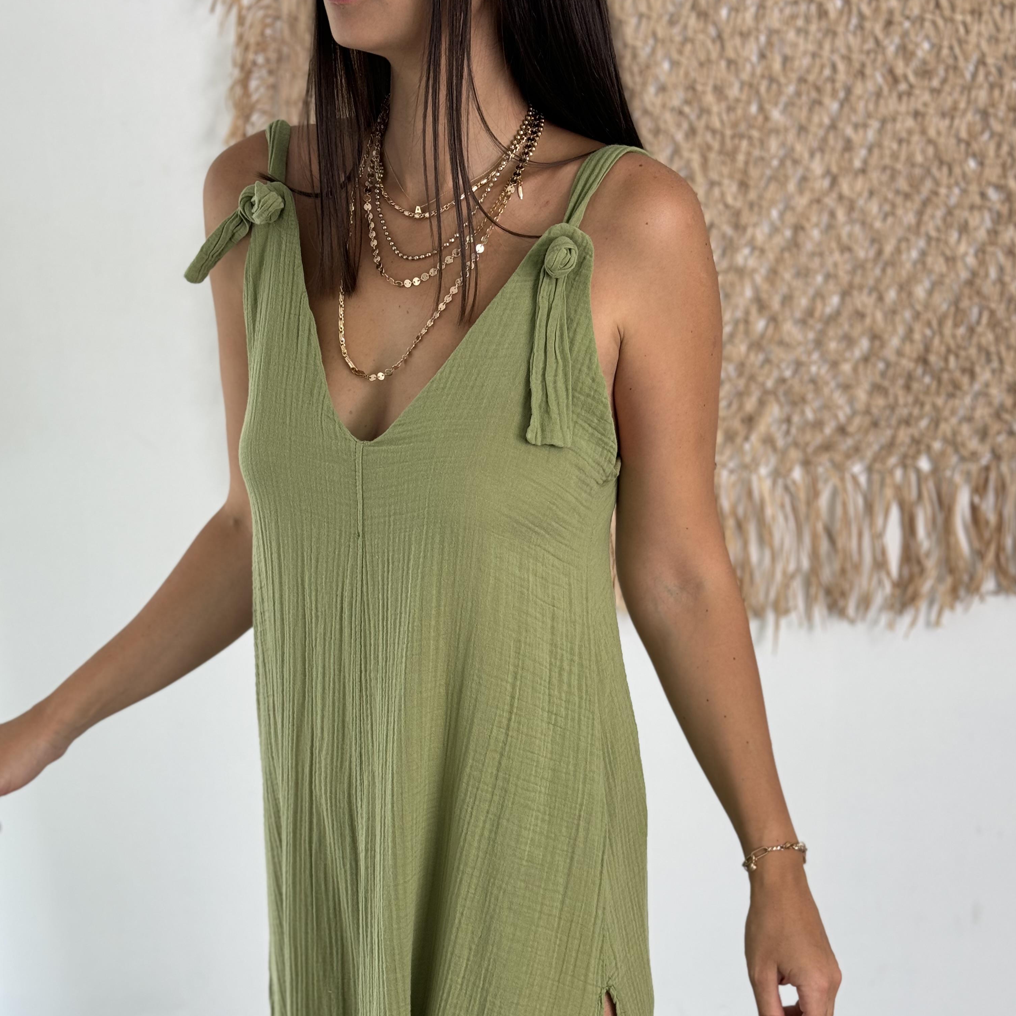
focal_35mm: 57
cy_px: 641
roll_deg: +2.4
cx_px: 511
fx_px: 1893
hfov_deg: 30.0
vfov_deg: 29.9
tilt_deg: -16.1
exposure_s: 1/50
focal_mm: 6.76
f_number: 1.78
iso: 50
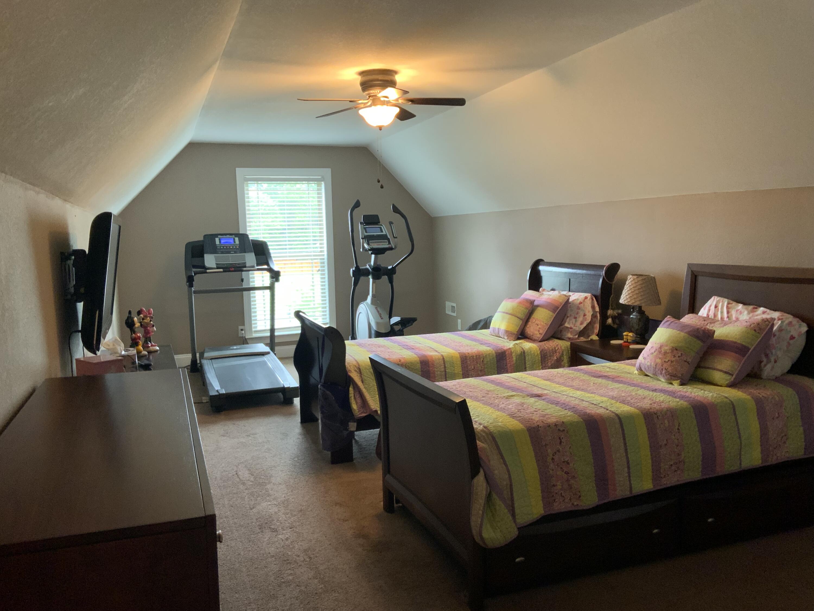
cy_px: 306
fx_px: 682
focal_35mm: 29
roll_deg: +0.9
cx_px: 407
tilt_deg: -6.3
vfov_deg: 48.2
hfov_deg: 61.7
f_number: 1.8
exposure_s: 1/60
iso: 250
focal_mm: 3
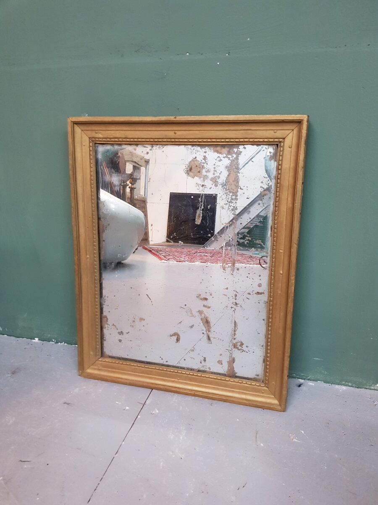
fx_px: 379
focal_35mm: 26
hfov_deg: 53.1
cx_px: 189
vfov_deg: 67.3
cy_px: 252
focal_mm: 4.2
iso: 250
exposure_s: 1/13
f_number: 1.7
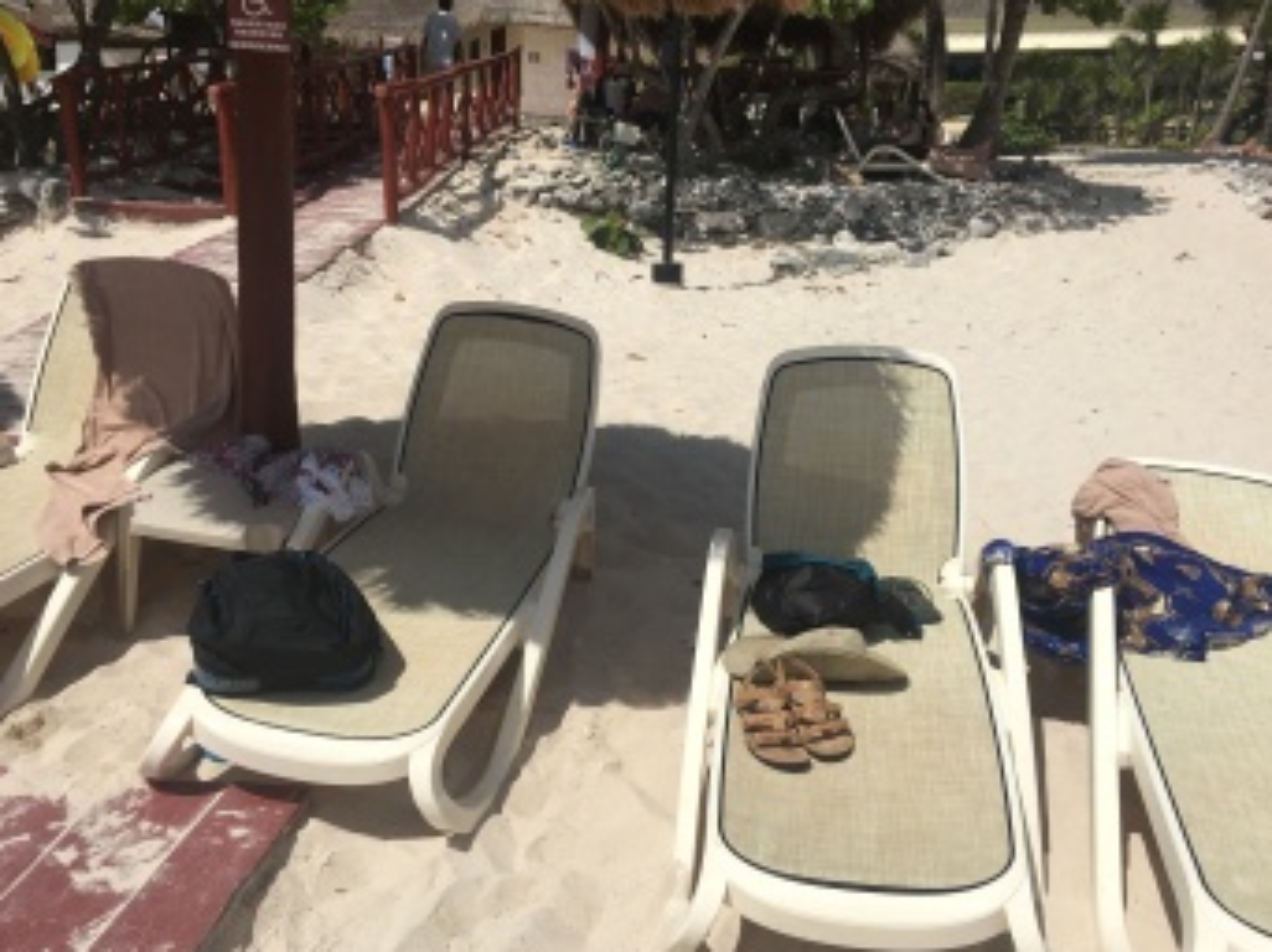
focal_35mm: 31
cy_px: 487
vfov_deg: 45.4
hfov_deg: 58.4
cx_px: 662
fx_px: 1138
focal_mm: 4.15
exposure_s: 1/4049
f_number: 2.2
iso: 25
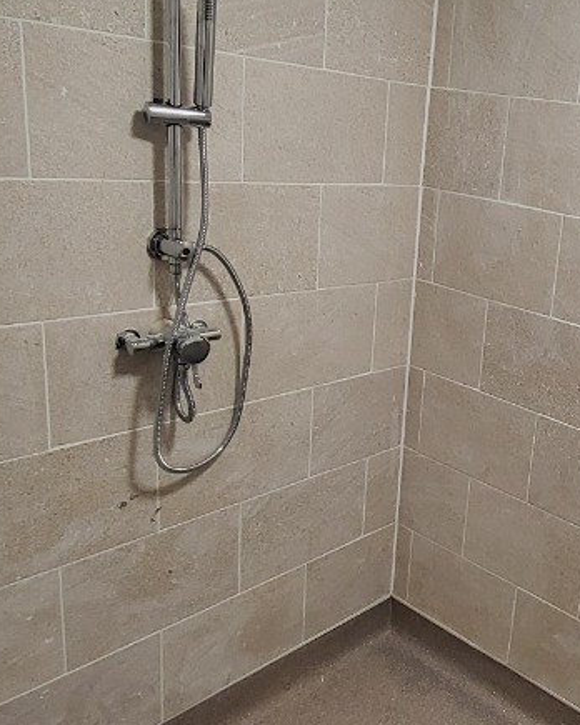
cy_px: 367
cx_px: 552
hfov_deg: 38.5
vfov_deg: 51.5
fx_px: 751
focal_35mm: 35
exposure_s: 1/50
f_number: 2.2
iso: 200
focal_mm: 1.74
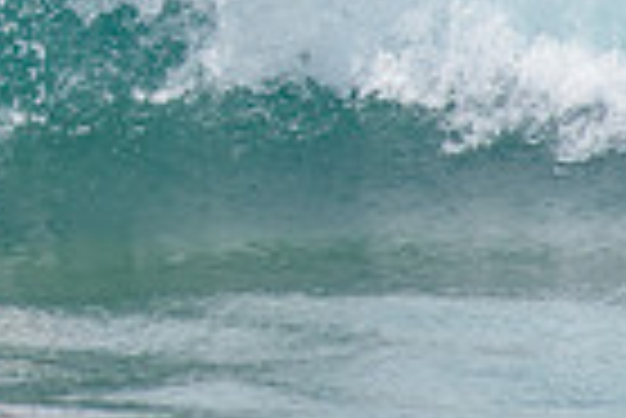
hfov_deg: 1.0
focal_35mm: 2088
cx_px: -203
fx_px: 36345
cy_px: -249
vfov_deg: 0.7
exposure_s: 1/2000
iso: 250
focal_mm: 500
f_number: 5.6
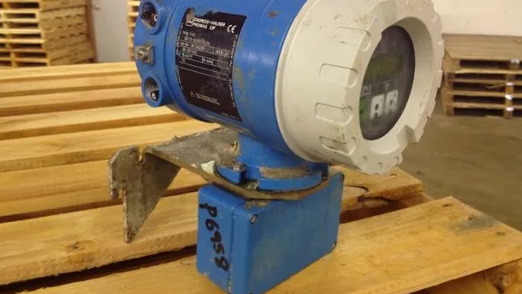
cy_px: 128
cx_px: 258
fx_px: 554
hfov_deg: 50.5
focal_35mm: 40
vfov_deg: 29.7
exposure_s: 1/20
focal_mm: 4.28
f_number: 2.4
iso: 125
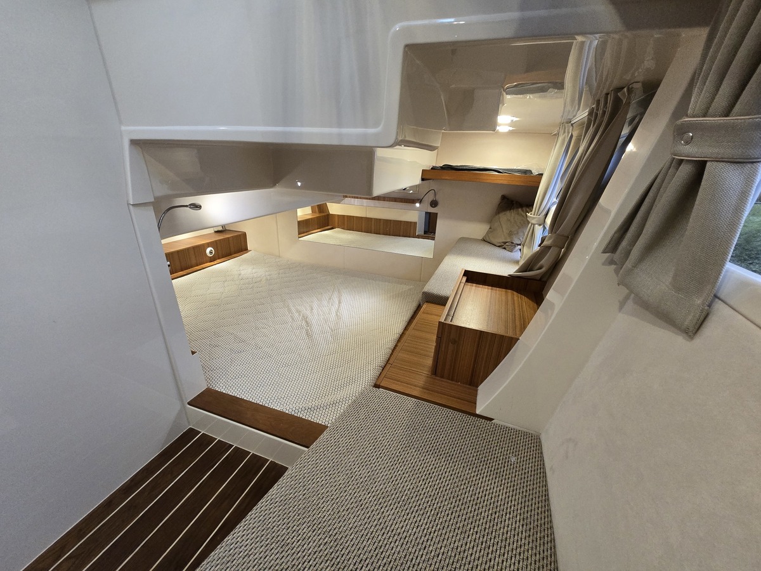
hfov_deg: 106.2
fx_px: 286
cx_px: 380
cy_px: 286
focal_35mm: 13
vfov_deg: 89.9
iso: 640
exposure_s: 1/60
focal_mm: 2.2
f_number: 2.2
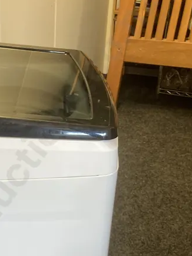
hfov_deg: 21.0
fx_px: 488
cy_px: 238
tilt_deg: -35.1
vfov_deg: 28.1
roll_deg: +3.0
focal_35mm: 66
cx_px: -29
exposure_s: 1/50
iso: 64
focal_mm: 3.99
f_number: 1.8
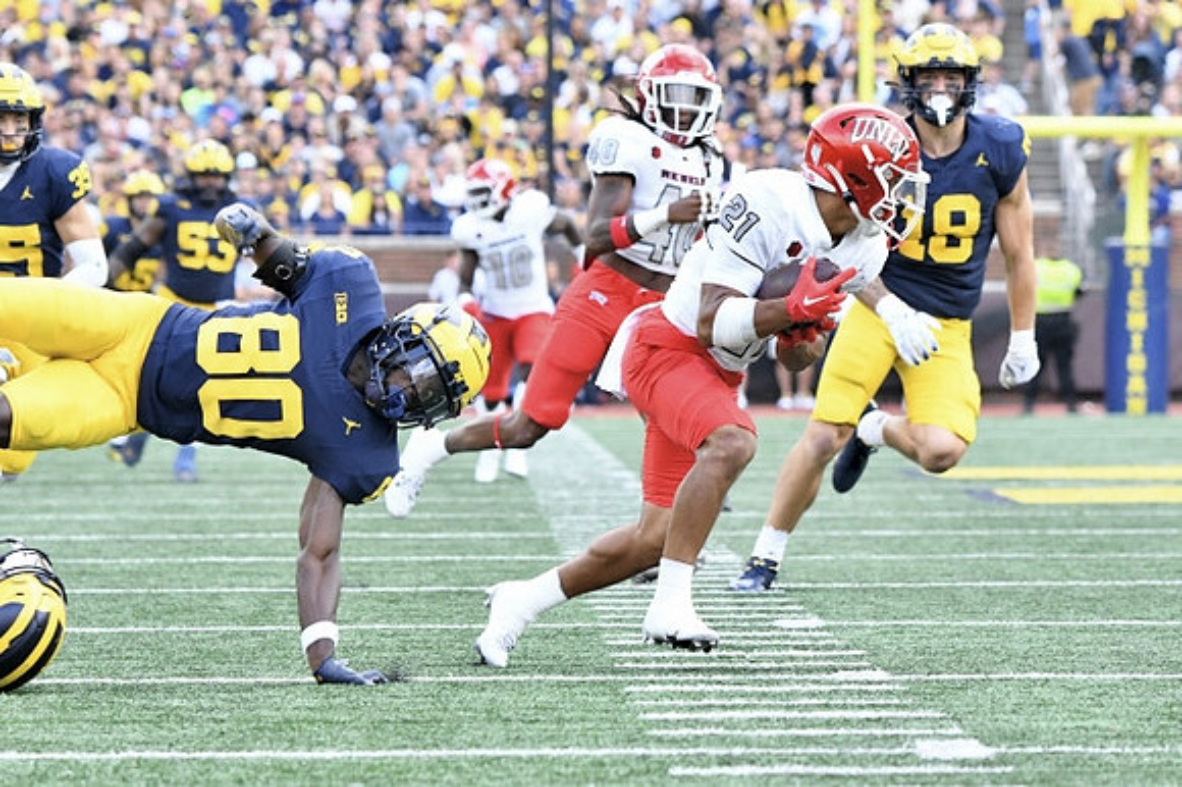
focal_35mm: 292
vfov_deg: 4.7
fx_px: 9582
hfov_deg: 7.1
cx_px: 591
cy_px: 394
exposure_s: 1/1000
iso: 3200
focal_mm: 195
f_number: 5.6
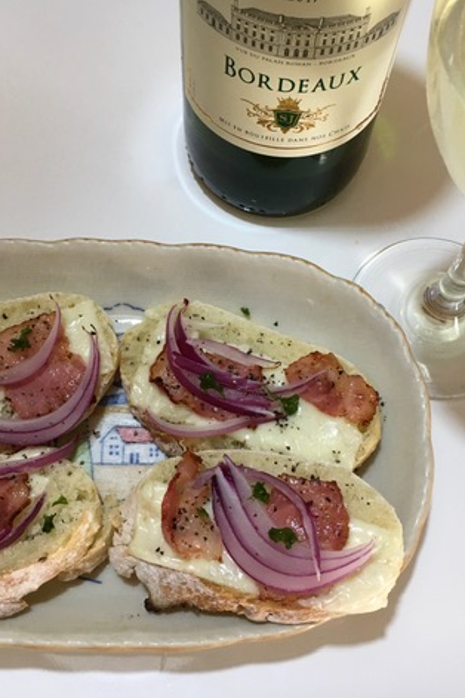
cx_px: 221
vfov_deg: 47.4
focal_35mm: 41
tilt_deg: -68.1
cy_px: 350
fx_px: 794
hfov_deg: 32.6
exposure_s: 1/30
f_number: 2.2
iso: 40
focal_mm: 4.15
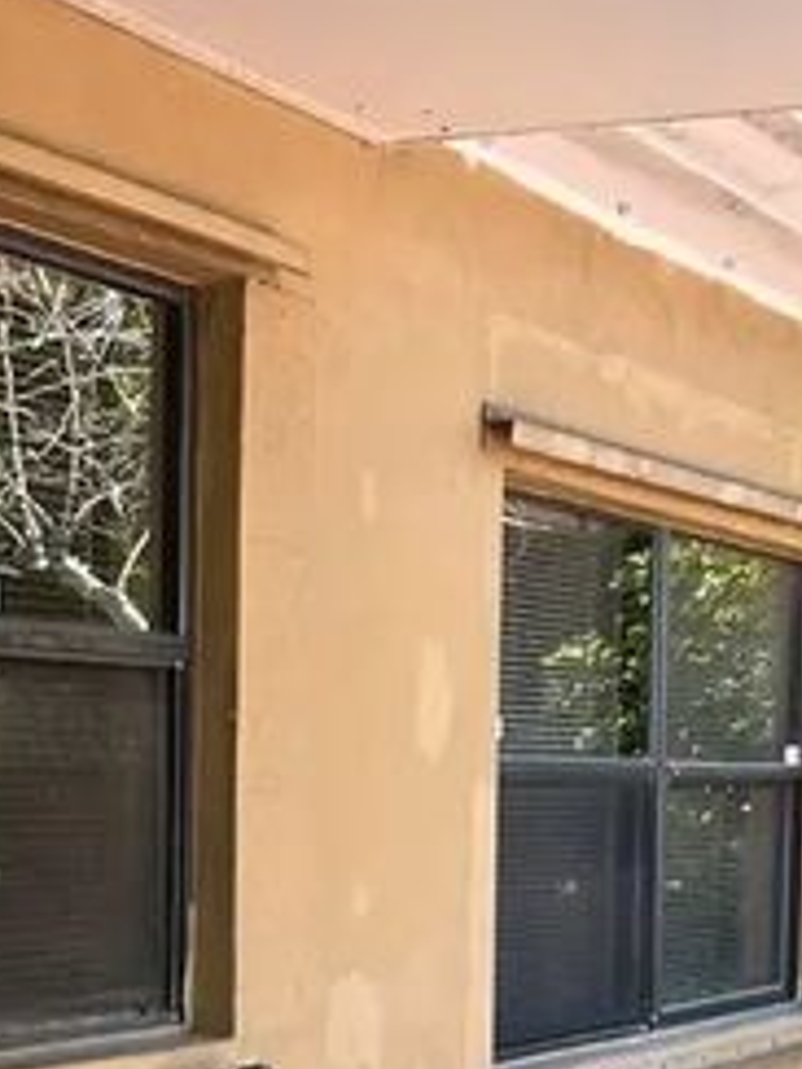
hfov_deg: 15.1
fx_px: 2811
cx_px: -386
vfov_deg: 20.5
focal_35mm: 91
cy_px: 1172
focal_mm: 5.7
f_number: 1.5
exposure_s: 1/191
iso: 40
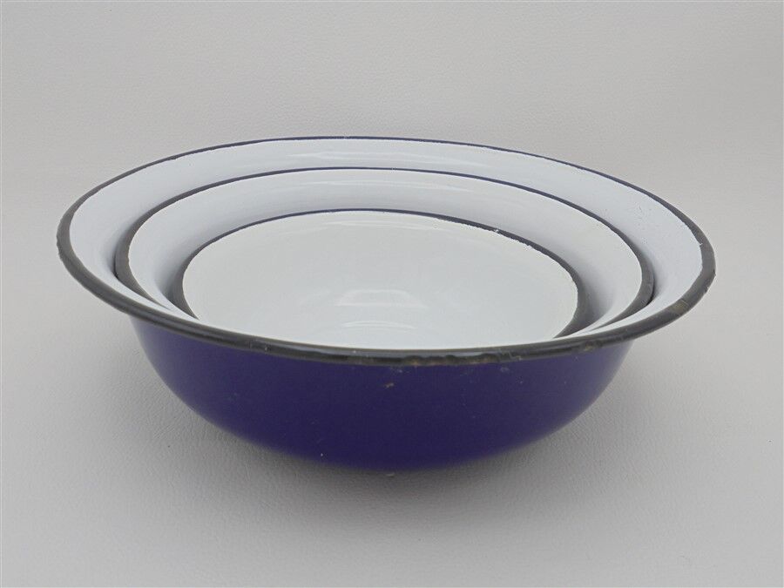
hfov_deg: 54.0
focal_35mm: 34
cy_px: 294
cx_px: 392
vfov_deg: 41.8
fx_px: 770
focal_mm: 6.1
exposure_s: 1/40
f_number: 4
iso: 100
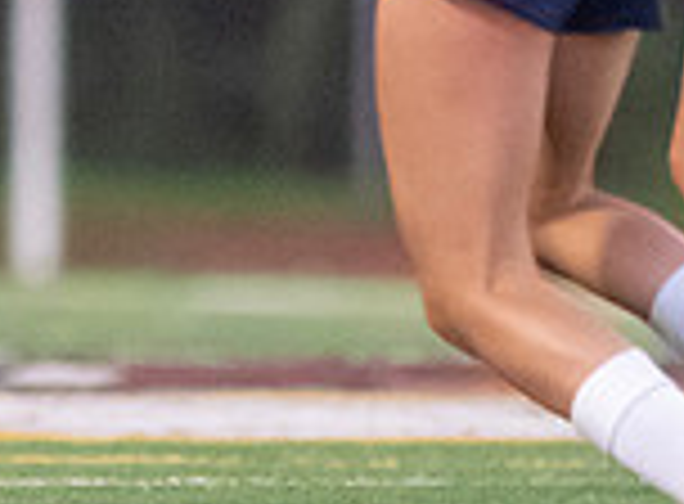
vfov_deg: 0.6
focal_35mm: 2343
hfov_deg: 0.9
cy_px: 165
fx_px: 46006
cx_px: -614
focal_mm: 300
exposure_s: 1/1000
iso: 9000
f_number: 2.8
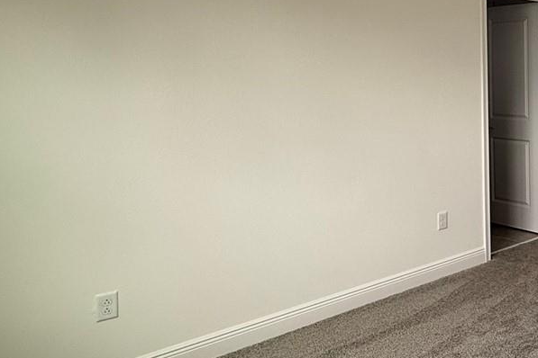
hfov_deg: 39.2
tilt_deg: -3.5
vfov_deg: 33.8
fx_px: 583
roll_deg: +0.0
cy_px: 112
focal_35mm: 39
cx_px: 611
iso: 64
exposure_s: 1/99
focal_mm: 2.22
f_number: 2.2
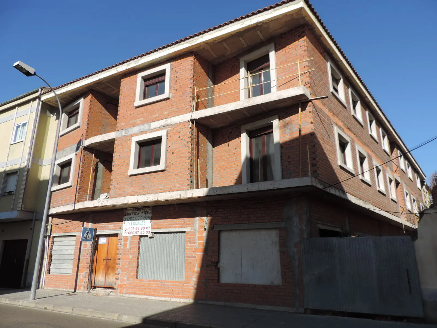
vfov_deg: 56.8
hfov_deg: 71.6
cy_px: 164
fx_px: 303
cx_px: 218
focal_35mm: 24
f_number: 3
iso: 80
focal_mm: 4.3
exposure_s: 1/1250
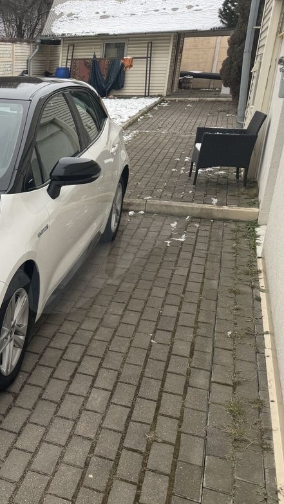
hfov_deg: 25.0
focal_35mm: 40
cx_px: -102
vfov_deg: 50.5
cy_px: 244
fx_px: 536
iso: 80
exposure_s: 1/604
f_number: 1.78
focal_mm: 6.76
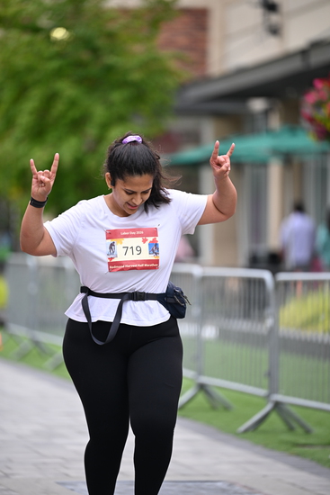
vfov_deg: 10.3
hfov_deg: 6.9
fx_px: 2748
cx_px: 165
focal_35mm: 200
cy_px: 248
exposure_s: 1/1000
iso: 400
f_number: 2.8
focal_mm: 200
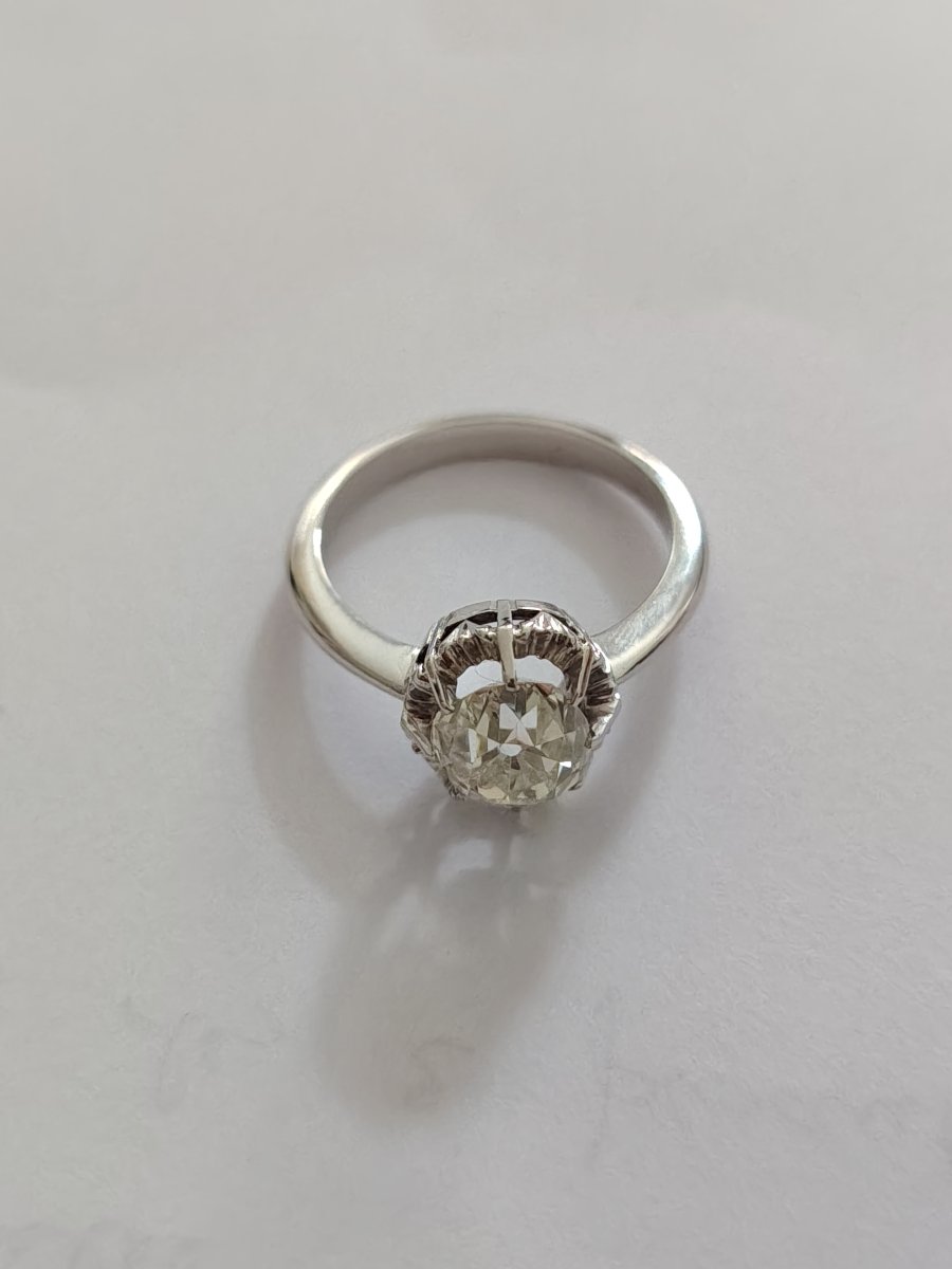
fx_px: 1650
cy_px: 634
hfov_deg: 32.2
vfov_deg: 42.1
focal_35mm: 45
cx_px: 476
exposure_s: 1/400
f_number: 1.75
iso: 7744
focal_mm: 5.25
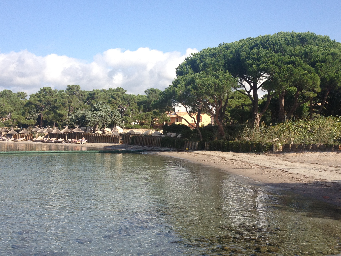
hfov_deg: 42.9
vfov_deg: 32.9
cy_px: 129
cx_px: 166
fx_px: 433
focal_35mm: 44
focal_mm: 4.28
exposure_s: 1/1175
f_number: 2.4
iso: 64
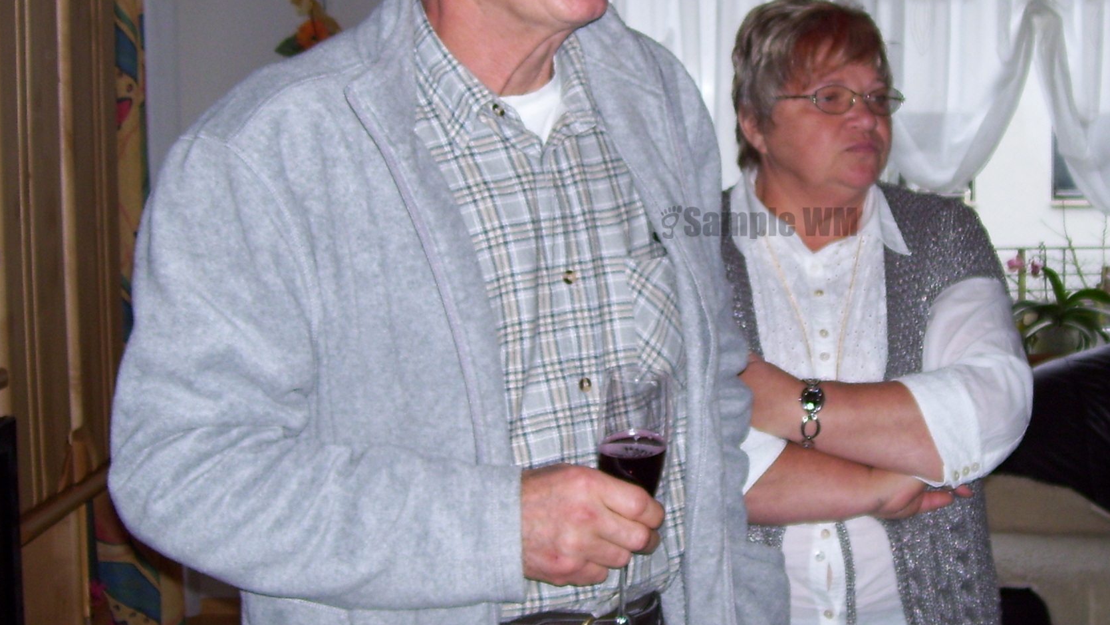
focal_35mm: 67
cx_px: 760
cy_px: 222
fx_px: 1972
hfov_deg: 31.1
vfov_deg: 18.0
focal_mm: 6
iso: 80
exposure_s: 1/60
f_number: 2.7
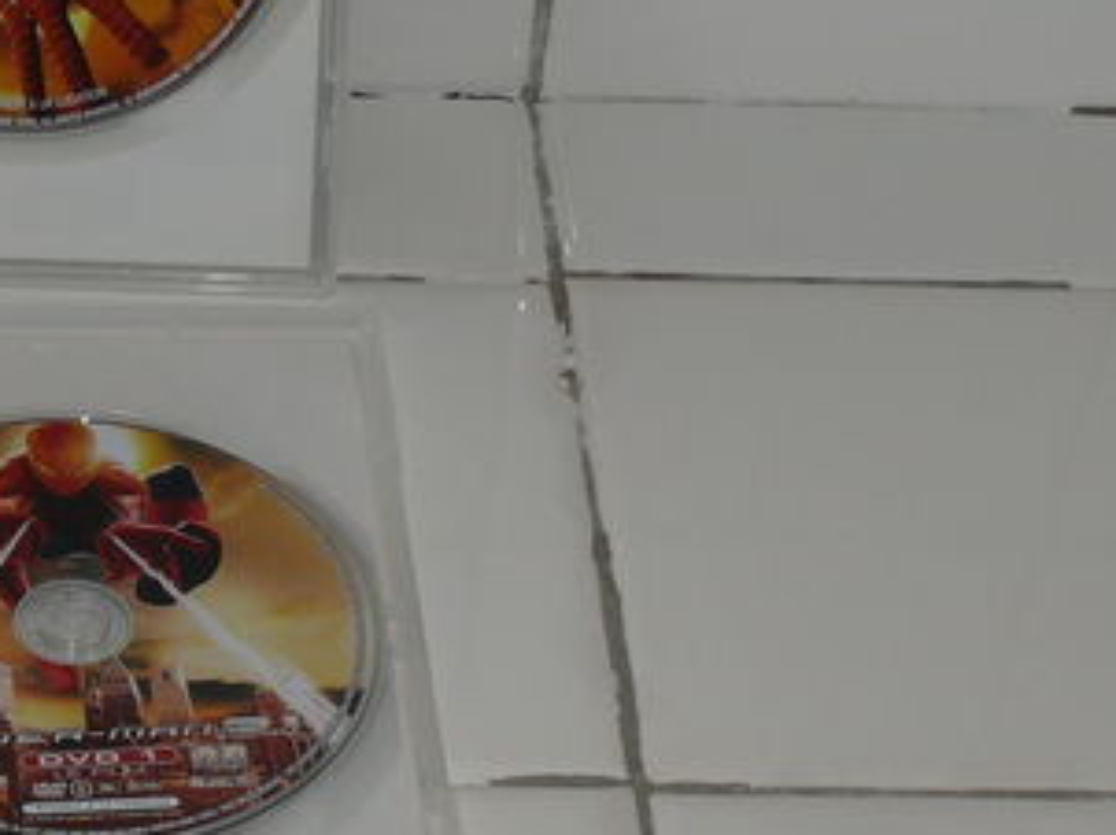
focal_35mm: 116
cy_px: 665
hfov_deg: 16.5
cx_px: -63
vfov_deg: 12.7
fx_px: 3737
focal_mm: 7.4
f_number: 2.8
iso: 100
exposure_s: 1/30
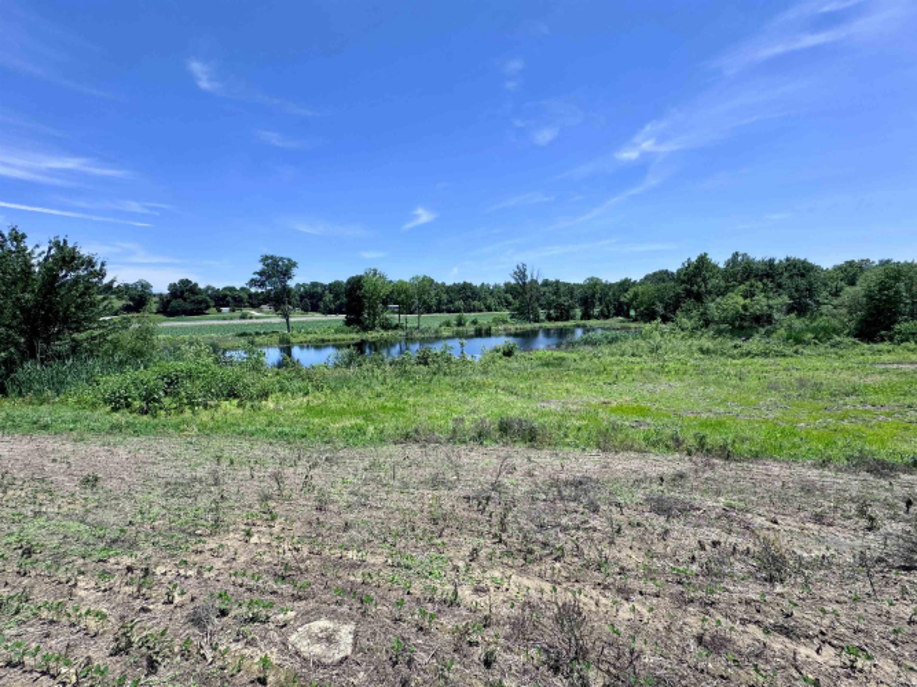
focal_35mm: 14
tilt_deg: -6.4
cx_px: 458
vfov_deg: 85.7
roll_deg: +1.3
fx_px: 371
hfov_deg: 102.1
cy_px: 344
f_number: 2.2
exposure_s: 1/1748
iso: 50
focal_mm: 2.22
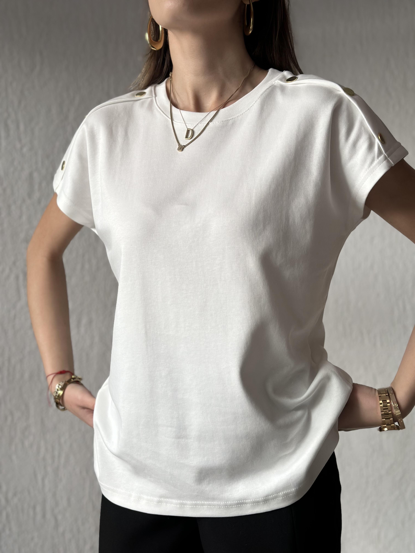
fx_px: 767
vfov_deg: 39.7
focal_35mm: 48
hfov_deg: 30.3
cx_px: 208
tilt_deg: +0.4
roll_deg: +1.0
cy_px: 276
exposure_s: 1/236
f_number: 1.78
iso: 80
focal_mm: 6.86
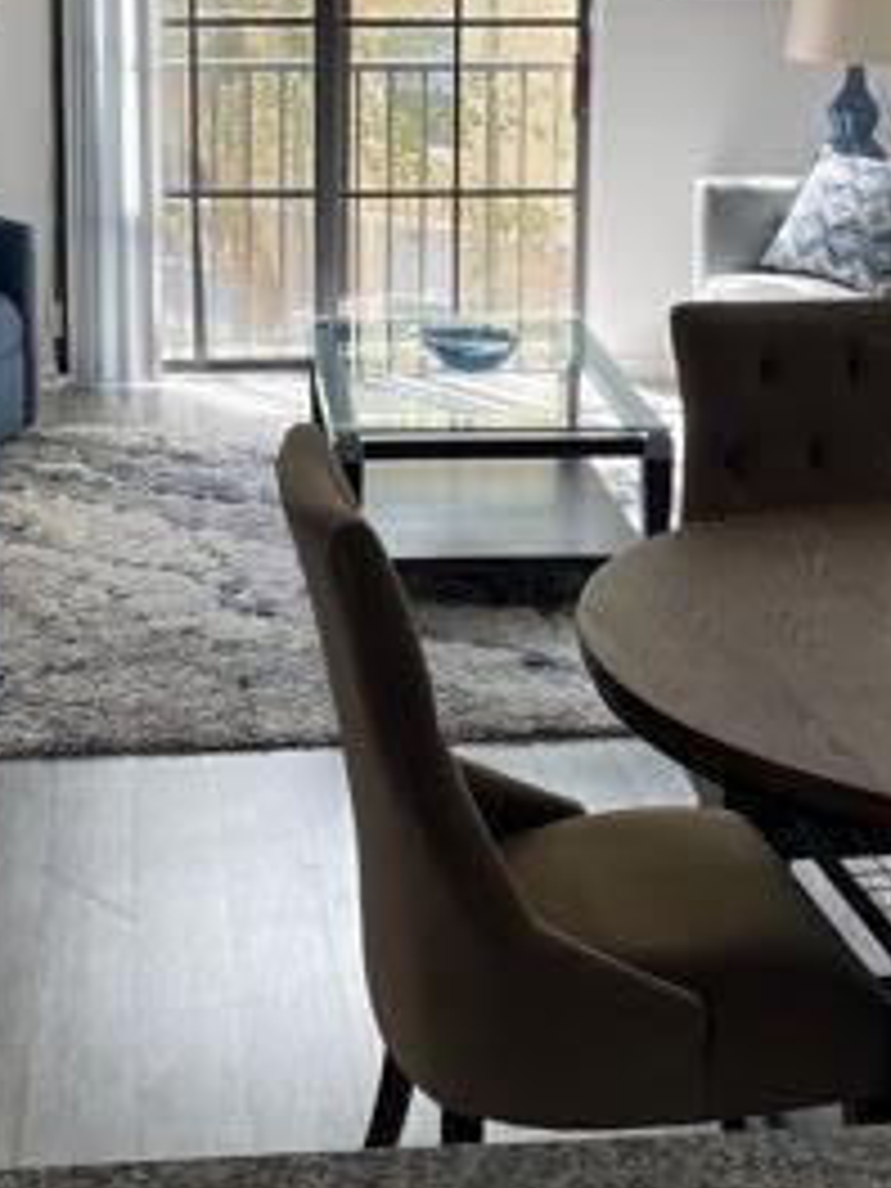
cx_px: 328
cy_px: 180
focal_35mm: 63
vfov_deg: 29.8
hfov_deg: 23.2
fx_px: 2162
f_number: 1.6
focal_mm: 5.1
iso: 50
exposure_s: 1/121
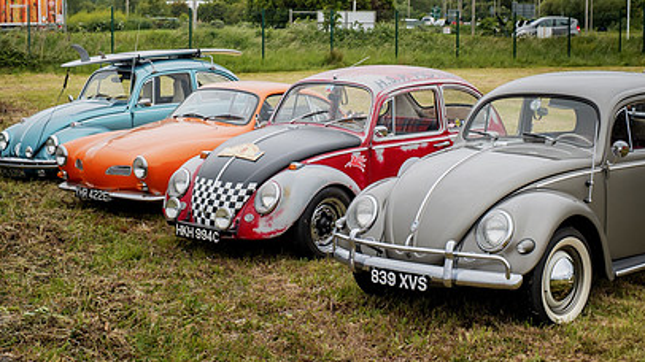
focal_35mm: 70
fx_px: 1197
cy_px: 83
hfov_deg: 30.2
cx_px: 315
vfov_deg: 17.1
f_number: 4
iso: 200
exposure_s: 1/320
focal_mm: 19
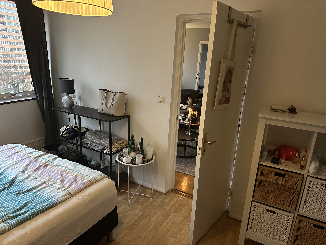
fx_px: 226
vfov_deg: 56.8
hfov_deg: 71.6
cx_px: 163
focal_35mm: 24
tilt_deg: -16.6
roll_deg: -3.5
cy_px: 122
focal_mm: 6.86
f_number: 1.78
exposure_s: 1/33
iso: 800
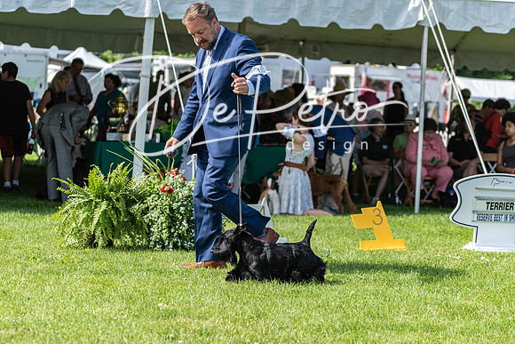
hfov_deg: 19.2
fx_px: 1520
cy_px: 172
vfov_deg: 12.9
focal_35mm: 106
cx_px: 258
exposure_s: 1/2000
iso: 800
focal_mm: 98
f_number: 4
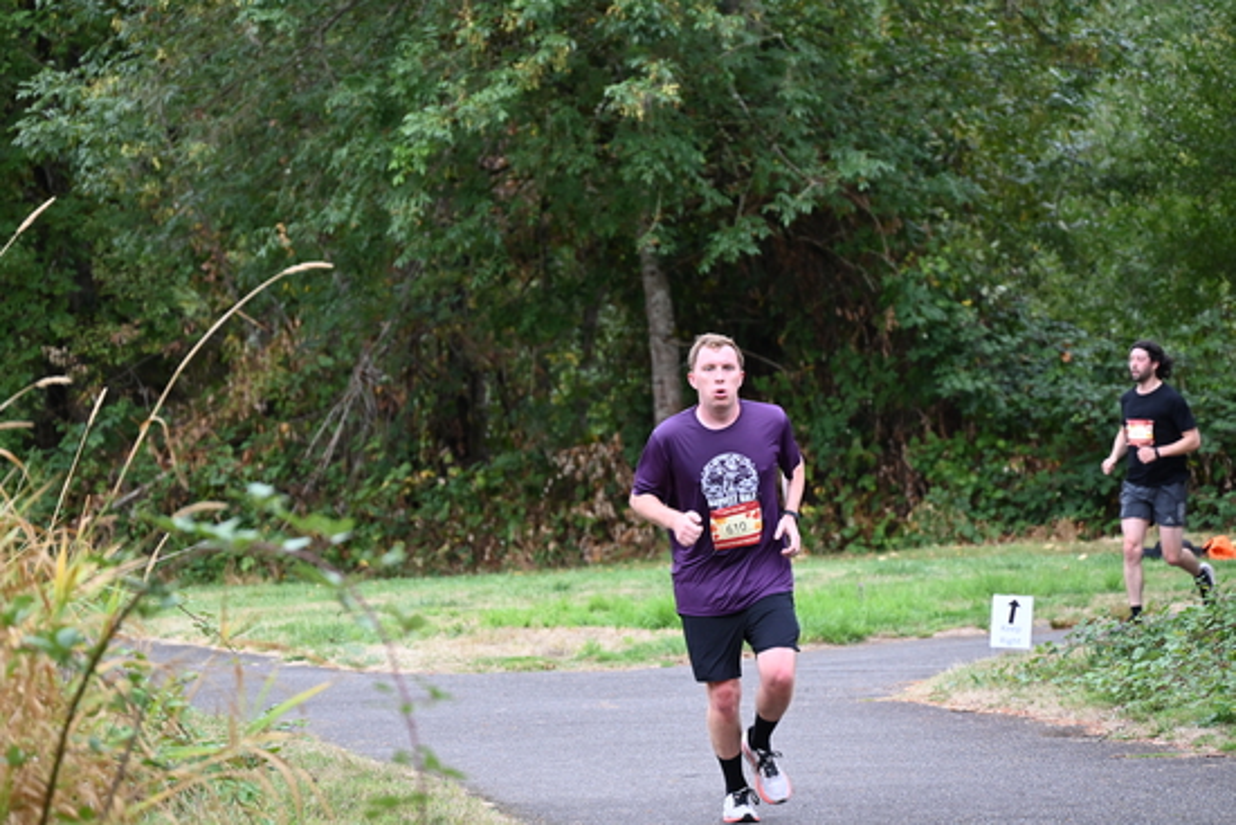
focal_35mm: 200
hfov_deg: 10.3
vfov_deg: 6.9
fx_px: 6868
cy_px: 412
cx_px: 618
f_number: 6.3
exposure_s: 1/250
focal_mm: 200
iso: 800
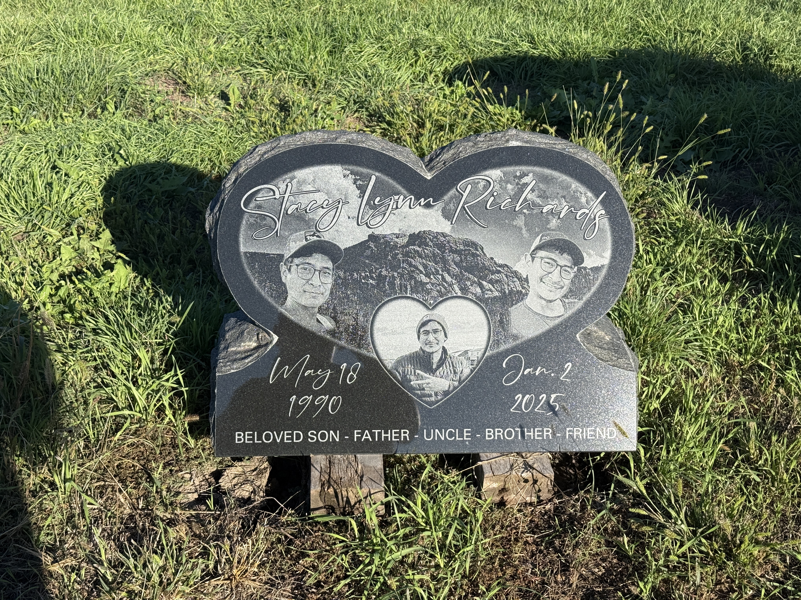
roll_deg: +2.1
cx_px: 400
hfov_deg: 39.7
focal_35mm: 48
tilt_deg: -24.0
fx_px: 1111
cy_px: 300
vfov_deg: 30.3
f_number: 1.78
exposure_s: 1/4098
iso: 64
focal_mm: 6.76
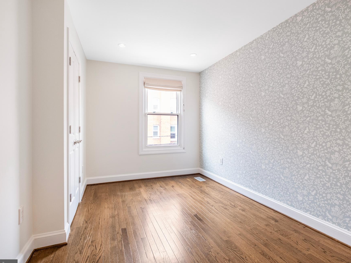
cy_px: 136
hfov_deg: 91.0
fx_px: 172
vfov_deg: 74.7
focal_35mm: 17
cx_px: 180
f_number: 4
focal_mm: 10
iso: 320
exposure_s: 1/40
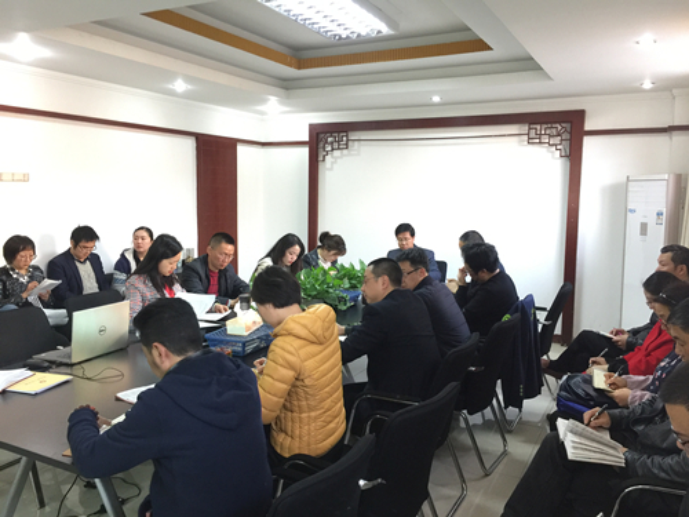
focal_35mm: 29
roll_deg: -1.6
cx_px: 344
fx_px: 577
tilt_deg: -5.5
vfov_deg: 48.2
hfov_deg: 61.7
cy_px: 258
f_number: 2.2
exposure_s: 1/17
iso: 125
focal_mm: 4.15
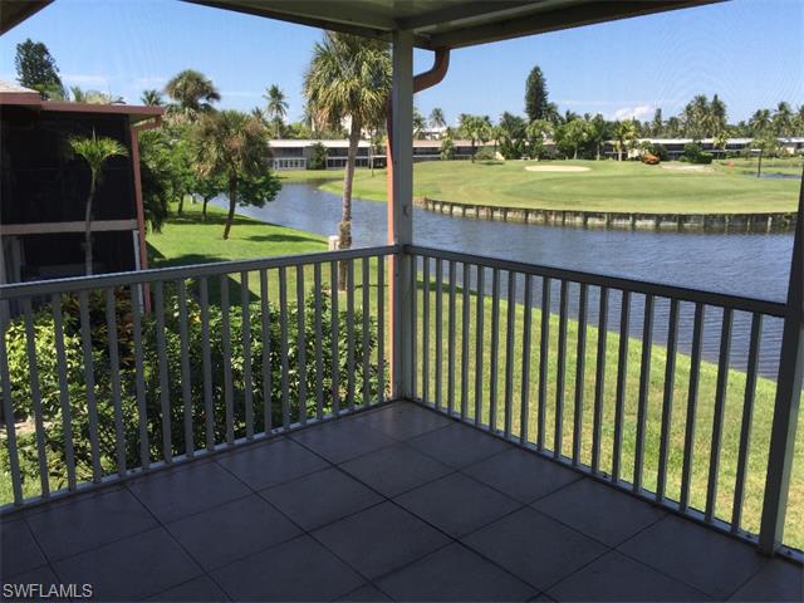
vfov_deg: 48.2
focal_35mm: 29
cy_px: 302
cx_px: 402
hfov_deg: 61.7
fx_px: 674
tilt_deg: -14.1
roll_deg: +0.1
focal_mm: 4.15
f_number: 2.2
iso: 32
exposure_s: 1/682
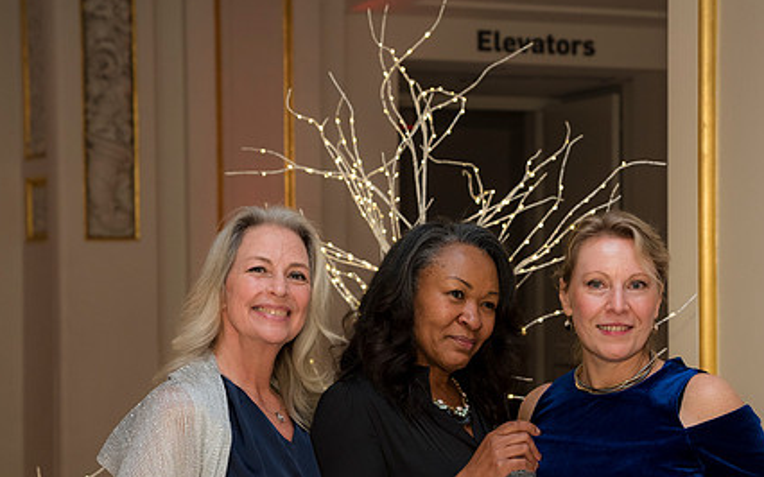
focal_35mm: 94
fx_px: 1957
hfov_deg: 22.1
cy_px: 324
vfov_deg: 13.9
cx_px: 461
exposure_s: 1/200
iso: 800
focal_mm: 65
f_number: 5
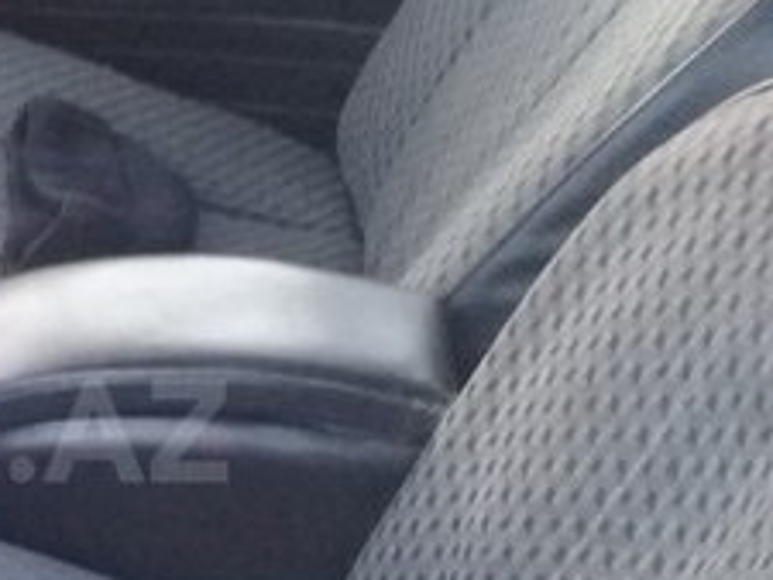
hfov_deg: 20.3
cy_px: 431
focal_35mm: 91
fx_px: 2033
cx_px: -124
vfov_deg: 16.2
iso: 320
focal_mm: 3.3
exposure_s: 1/17
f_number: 2.2
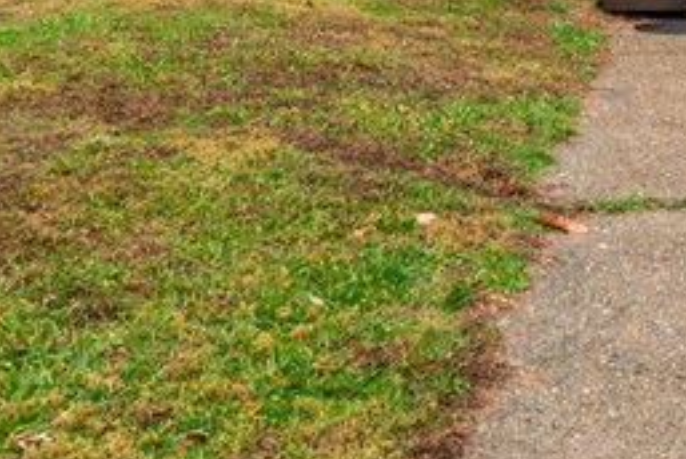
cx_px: 695
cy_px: -147
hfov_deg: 31.2
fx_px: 1126
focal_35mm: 59
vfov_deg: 20.9
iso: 100
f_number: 11
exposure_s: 1/2
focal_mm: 14
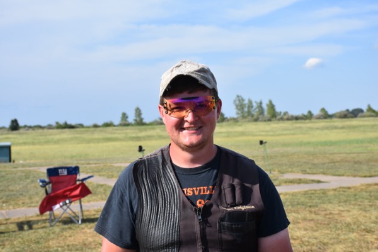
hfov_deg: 31.9
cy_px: 126
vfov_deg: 21.6
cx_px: 189
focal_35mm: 63
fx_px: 661
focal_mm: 42
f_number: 8
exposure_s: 1/500
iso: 200
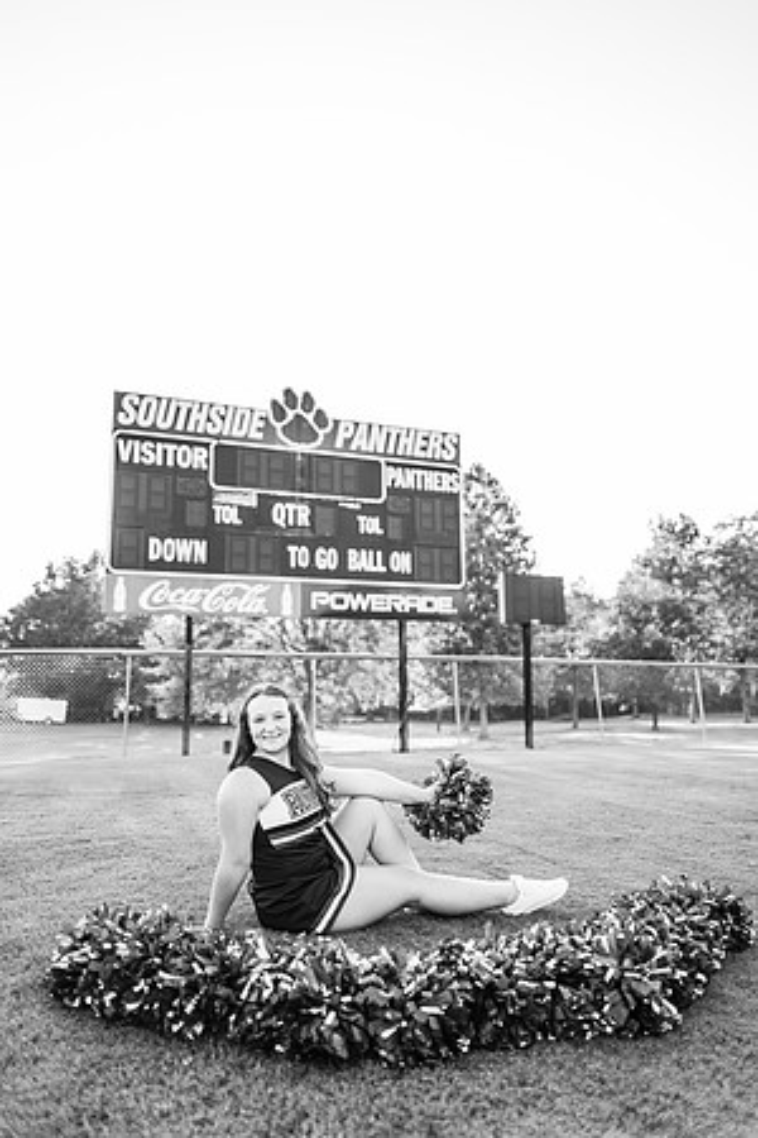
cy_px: 569
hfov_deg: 53.1
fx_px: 758
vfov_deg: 73.7
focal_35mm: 24
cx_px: 379
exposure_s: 1/500
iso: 125
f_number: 2
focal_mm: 24
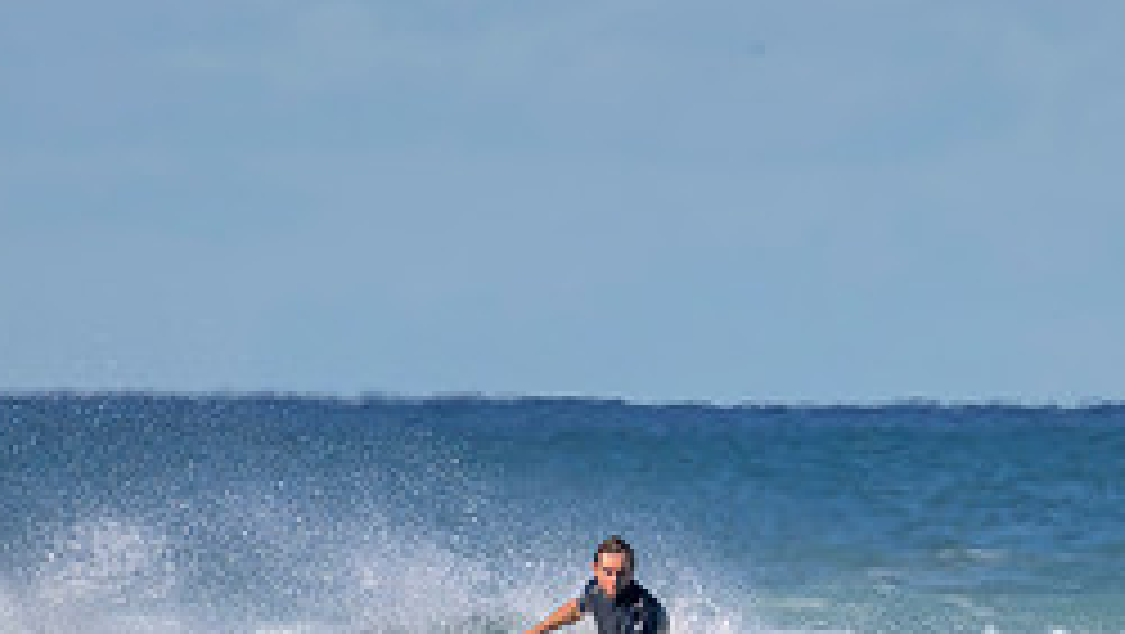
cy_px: 866
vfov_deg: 0.6
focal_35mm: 2022
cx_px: 882
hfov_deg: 1.1
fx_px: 60356
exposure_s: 1/2000
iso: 1000
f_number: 11
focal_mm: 800
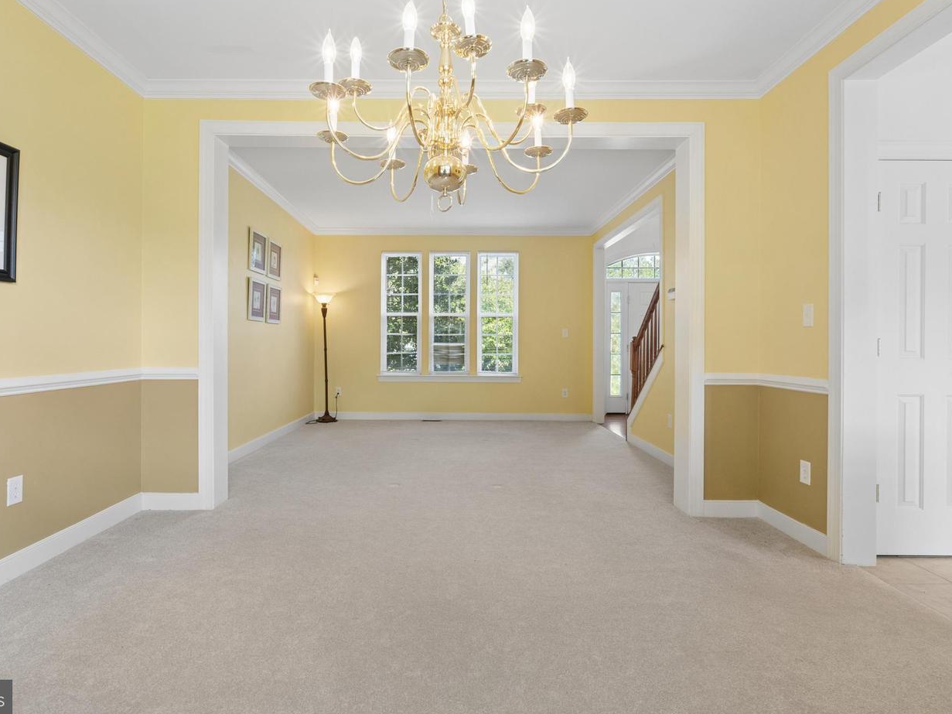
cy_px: 348
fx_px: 510
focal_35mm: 19
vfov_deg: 69.9
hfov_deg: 85.9
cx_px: 449
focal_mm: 11
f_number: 8
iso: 400
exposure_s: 1/40
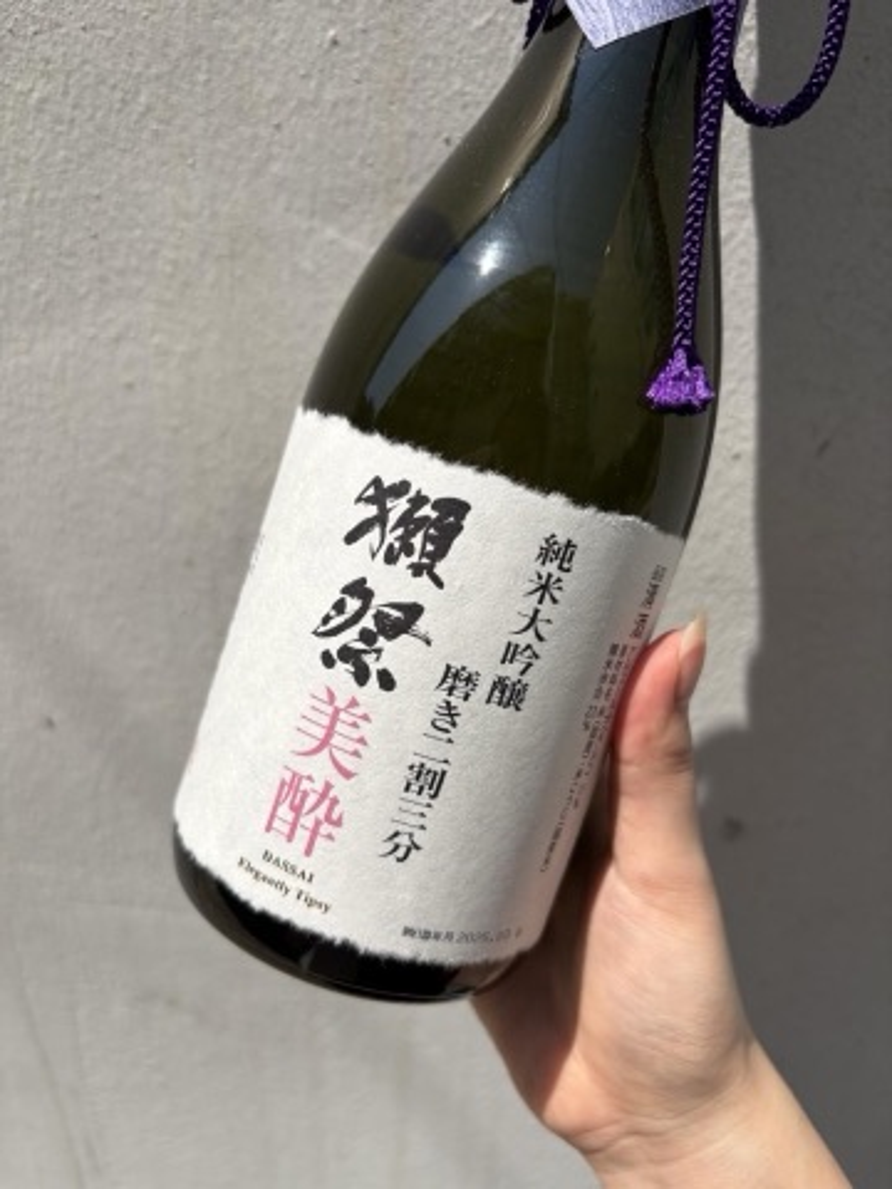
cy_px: 594
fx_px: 893
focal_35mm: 26
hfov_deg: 53.1
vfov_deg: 67.3
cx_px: 446
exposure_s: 1/5348
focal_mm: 5.96
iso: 50
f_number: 1.6
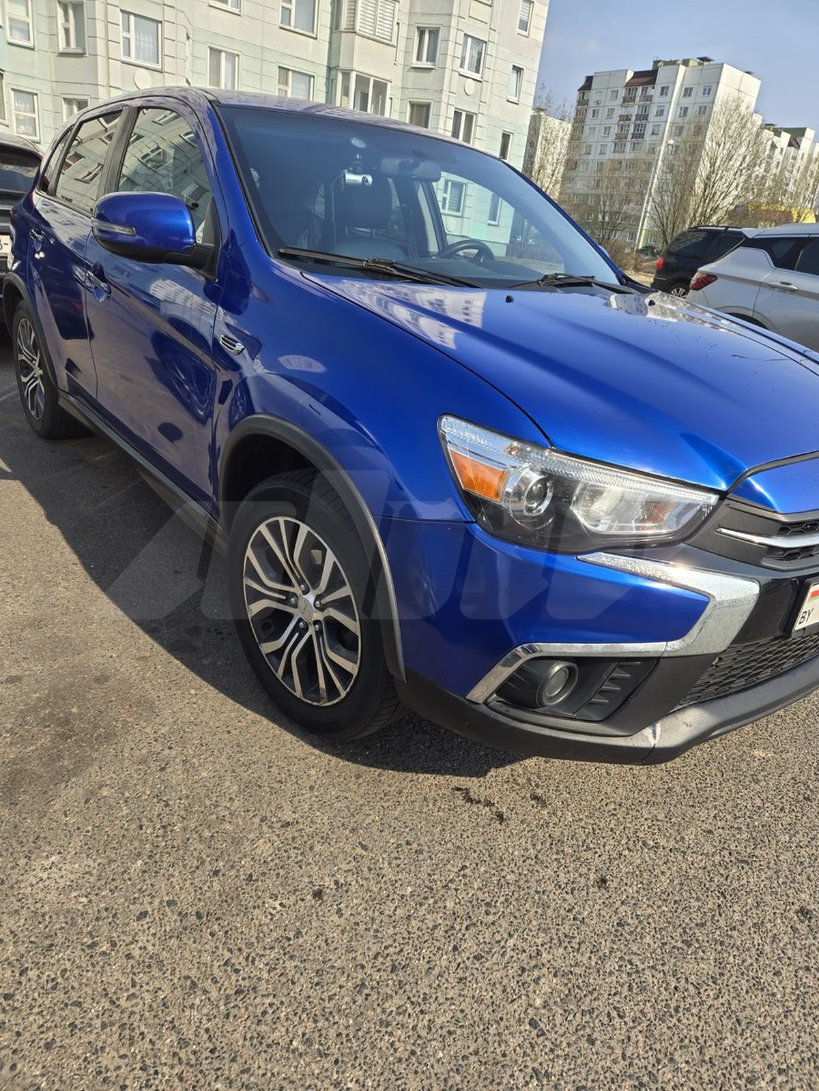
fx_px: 726
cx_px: 410
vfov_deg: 73.9
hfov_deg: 58.9
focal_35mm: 23
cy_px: 546
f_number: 1.8
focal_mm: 5.4
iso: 25
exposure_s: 1/1297
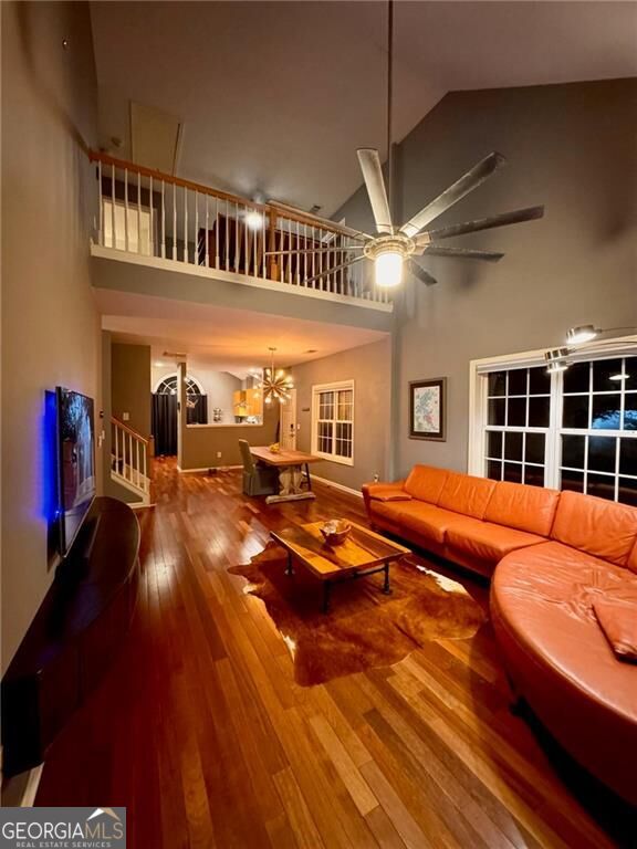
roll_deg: +0.0
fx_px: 344
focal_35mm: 14
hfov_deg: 85.7
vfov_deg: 102.1
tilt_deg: -2.1
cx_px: 318
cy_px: 424
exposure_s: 1/40
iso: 1000
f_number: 2.2
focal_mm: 2.22
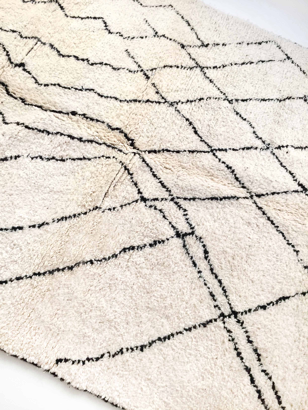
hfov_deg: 48.2
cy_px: 205
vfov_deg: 61.7
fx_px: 344
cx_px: 154
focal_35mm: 29
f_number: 2.2
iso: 125
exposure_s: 1/35
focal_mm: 4.15
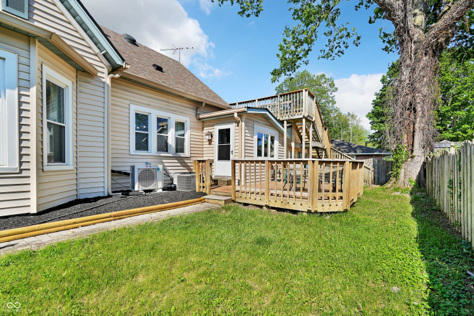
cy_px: 158
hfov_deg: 96.7
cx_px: 237
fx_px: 211
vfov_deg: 73.7
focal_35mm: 16
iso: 100
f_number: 8
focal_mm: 16
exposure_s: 1/320
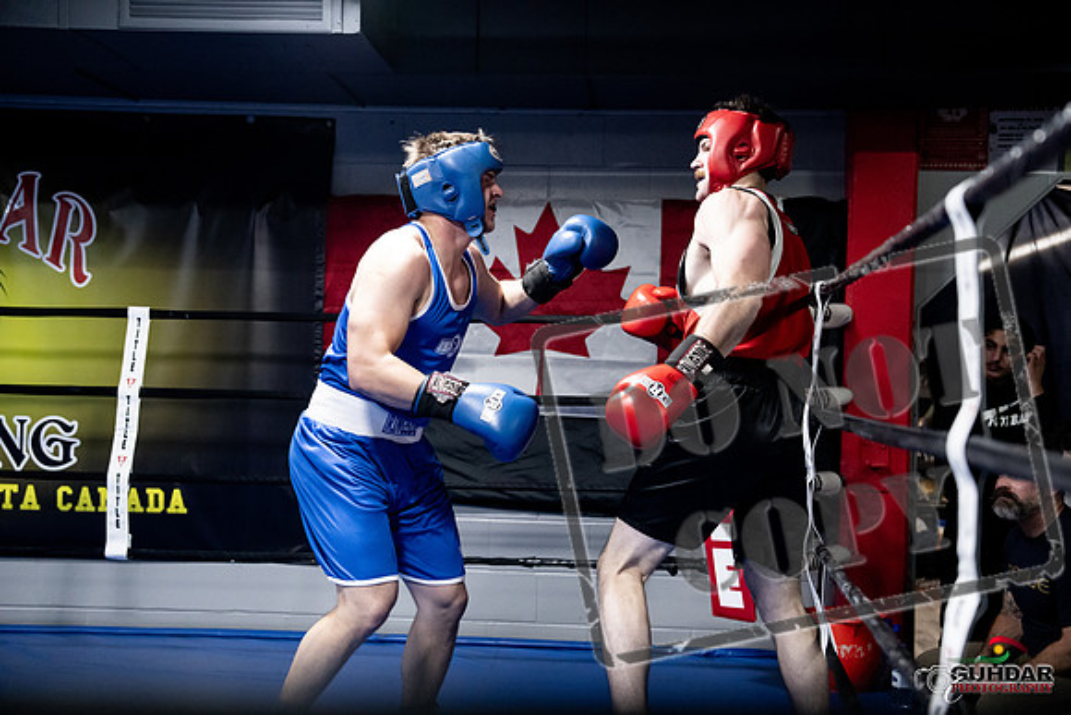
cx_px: 536
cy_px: 358
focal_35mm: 49
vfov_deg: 27.5
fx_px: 1458
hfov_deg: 40.3
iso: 8000
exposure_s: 1/1000
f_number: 2.8
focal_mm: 49
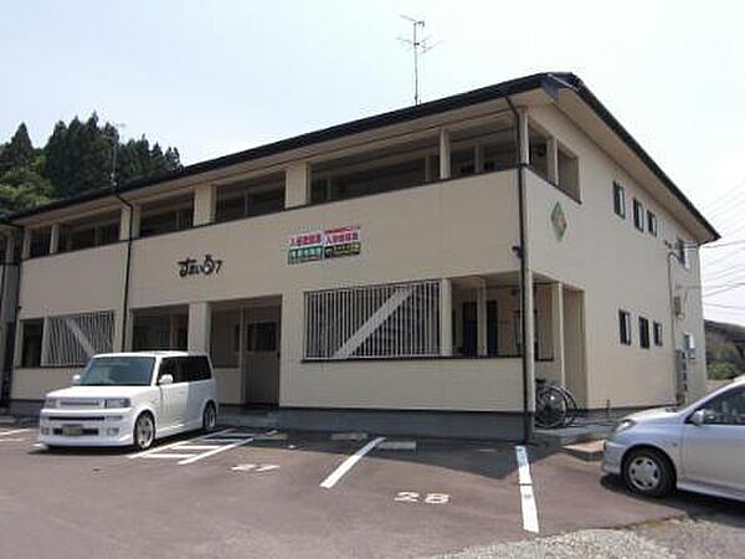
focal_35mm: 33
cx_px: 372
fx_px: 710
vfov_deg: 42.9
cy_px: 280
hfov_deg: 55.4
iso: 50
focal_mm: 5.8
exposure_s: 1/160
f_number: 7.2
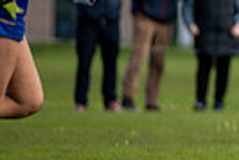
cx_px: 483
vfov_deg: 1.1
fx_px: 8686
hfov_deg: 1.6
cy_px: 12
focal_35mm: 1307
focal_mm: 300
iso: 500
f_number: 2.8
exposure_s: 1/6400
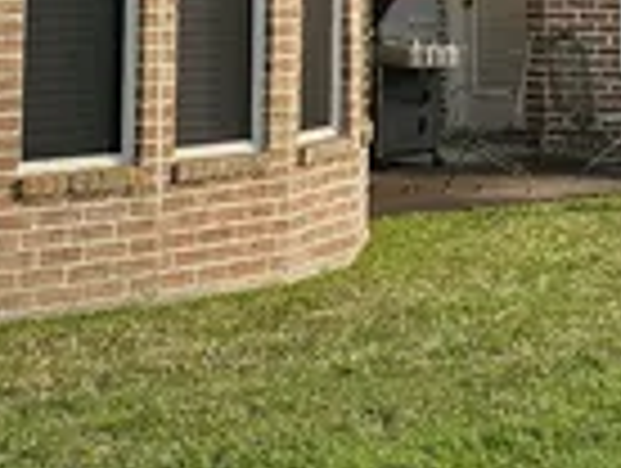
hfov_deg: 14.8
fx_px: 2390
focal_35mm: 133
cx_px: 454
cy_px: -400
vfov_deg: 10.5
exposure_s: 1/1139
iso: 10
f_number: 1.7
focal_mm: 6.3
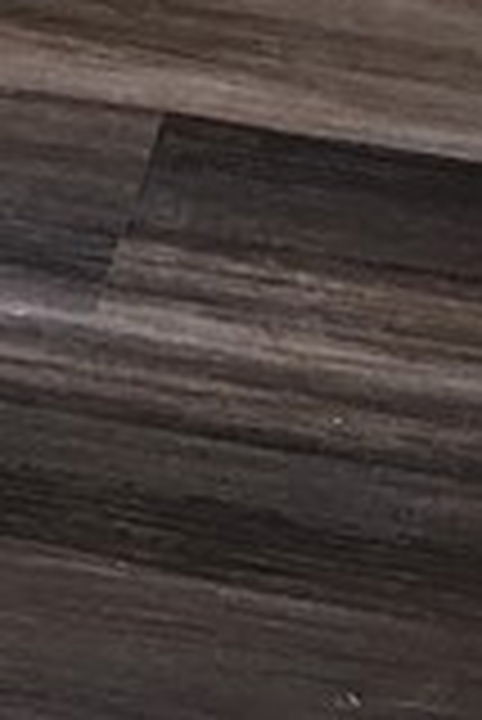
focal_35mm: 239
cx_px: 0
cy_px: -1652
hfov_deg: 5.7
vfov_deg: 7.3
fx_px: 4789
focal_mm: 5.4
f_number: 1.8
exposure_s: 1/120
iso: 200
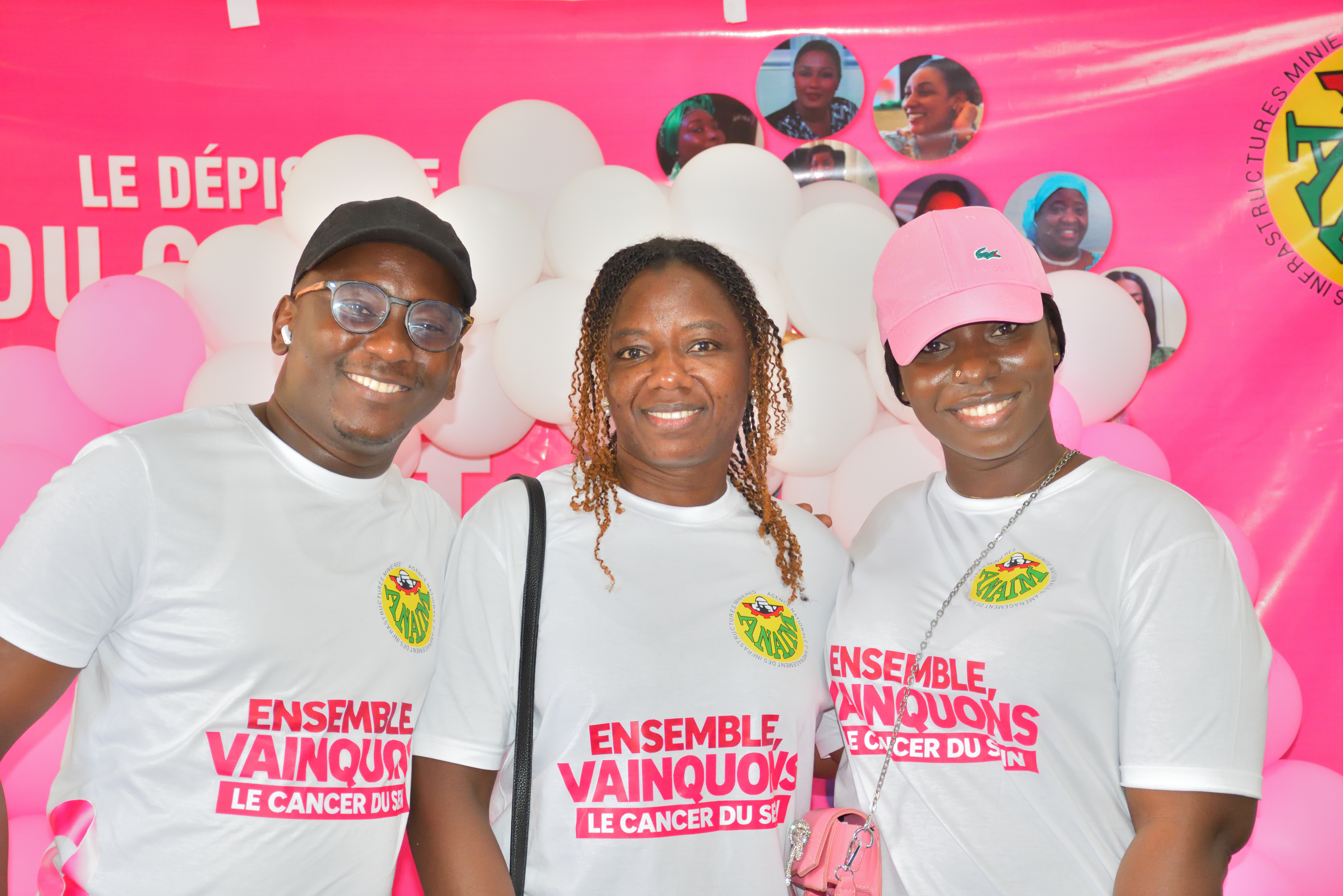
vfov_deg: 18.9
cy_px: 448
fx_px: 2686
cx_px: 672
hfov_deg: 28.1
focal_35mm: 72
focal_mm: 48
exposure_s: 1/250
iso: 2800
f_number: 4.5
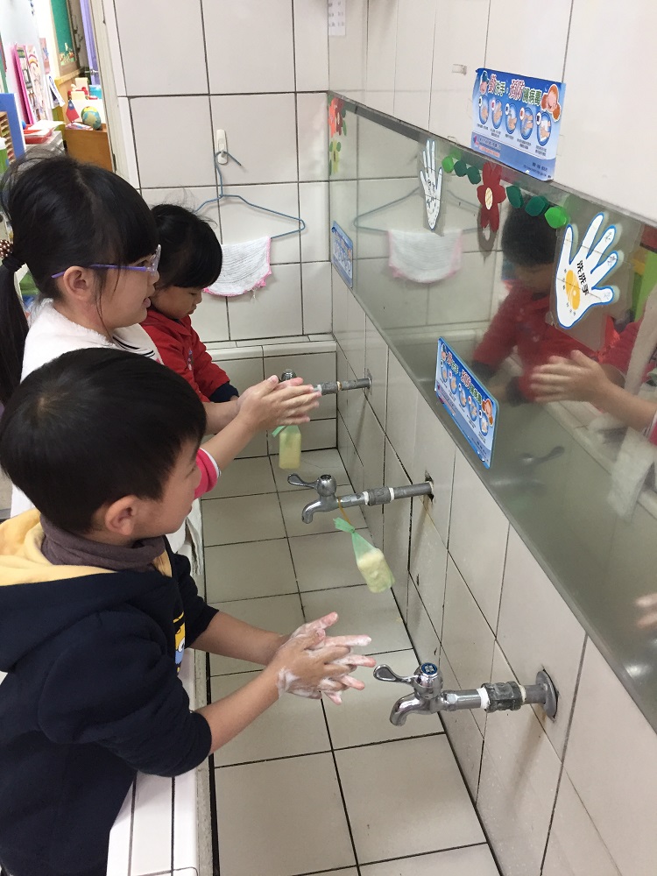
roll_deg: +1.8
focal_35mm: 29
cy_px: 438
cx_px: 328
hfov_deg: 48.2
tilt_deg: -27.5
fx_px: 734
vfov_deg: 61.7
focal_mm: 4.15
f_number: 2.2
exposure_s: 1/30
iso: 125
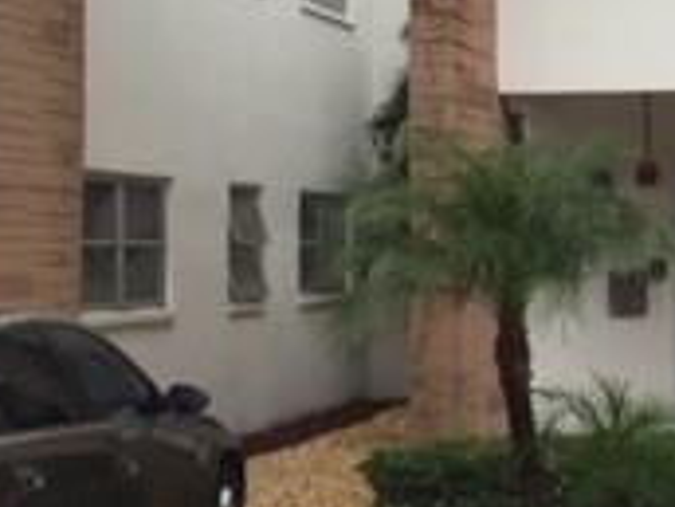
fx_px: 2106
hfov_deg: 17.0
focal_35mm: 108
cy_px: 114
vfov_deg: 13.6
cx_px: 907
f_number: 2.2
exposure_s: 1/1980
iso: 32
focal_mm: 4.15
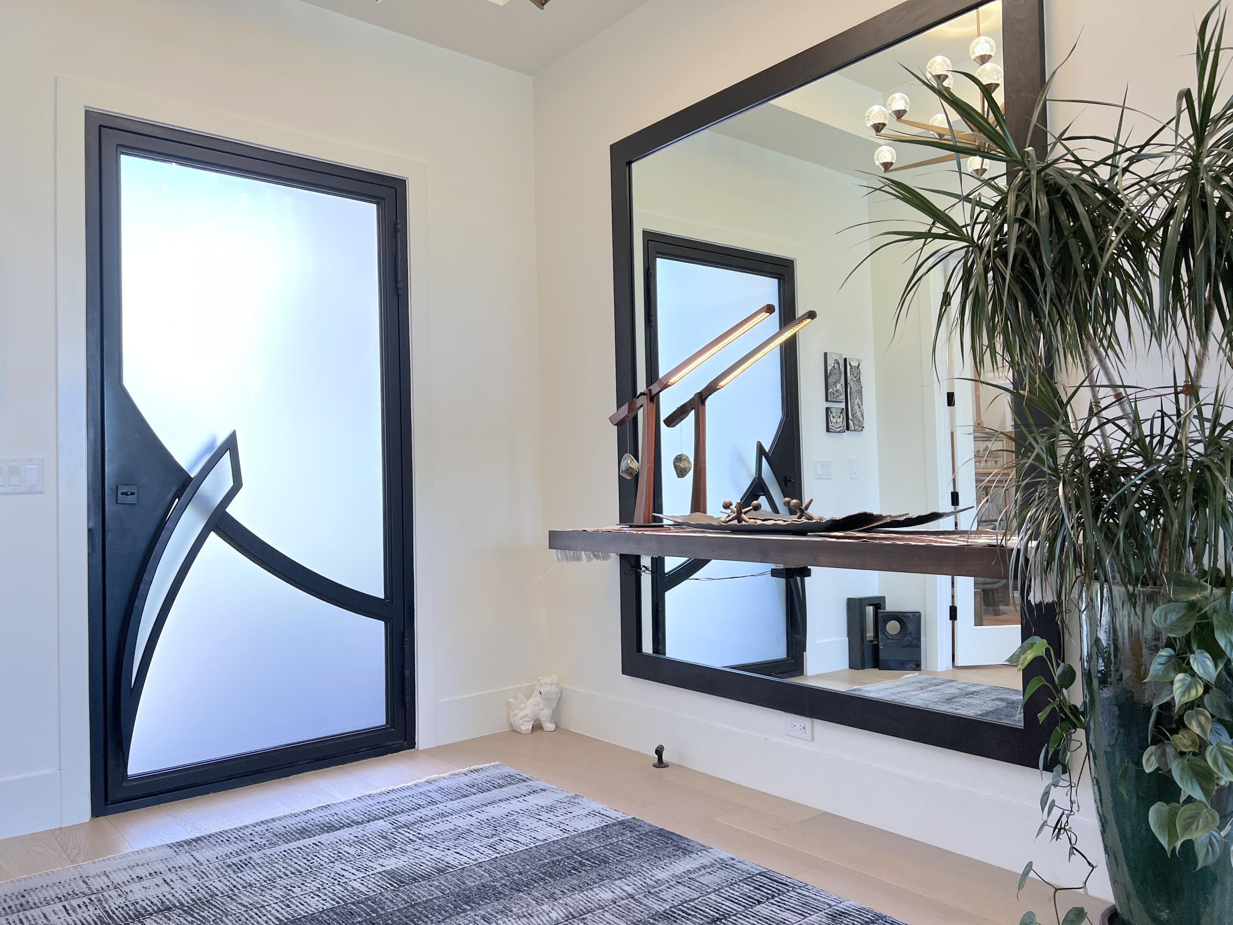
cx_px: 616
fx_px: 926
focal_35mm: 26
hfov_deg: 67.3
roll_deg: +1.2
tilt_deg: +1.2
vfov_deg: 53.1
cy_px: 462
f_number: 1.5
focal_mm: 5.7
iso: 80
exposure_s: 1/120
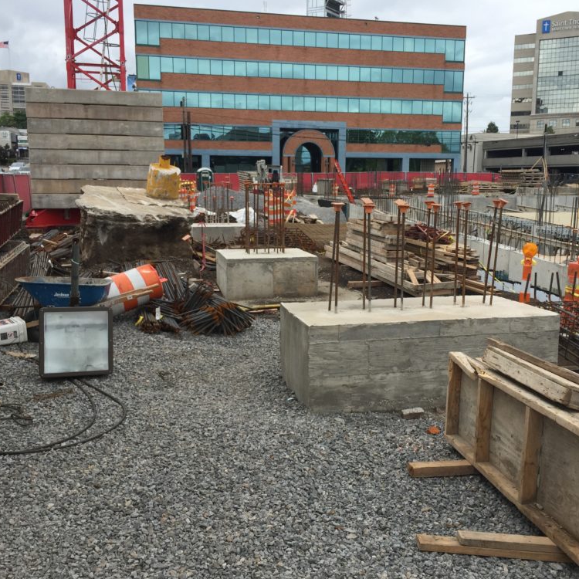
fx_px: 662
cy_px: 295
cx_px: 323
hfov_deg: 47.1
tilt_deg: -9.2
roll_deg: -2.2
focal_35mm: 35
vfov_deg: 47.2
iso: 32
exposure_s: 1/1412
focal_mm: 4.15
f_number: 2.2
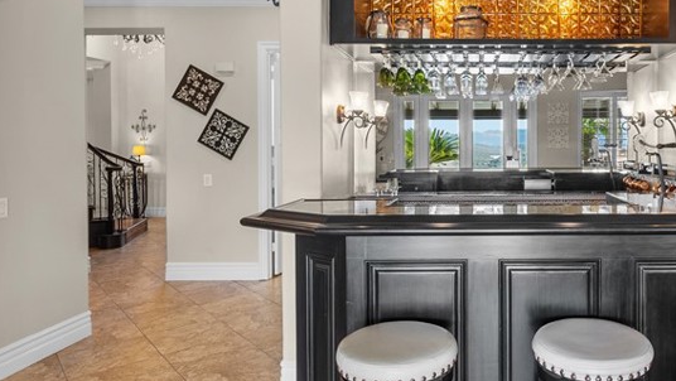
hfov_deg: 68.3
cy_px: 148
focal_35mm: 26
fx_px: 466
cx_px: 488
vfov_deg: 44.2
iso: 125
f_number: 9
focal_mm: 13
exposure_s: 1
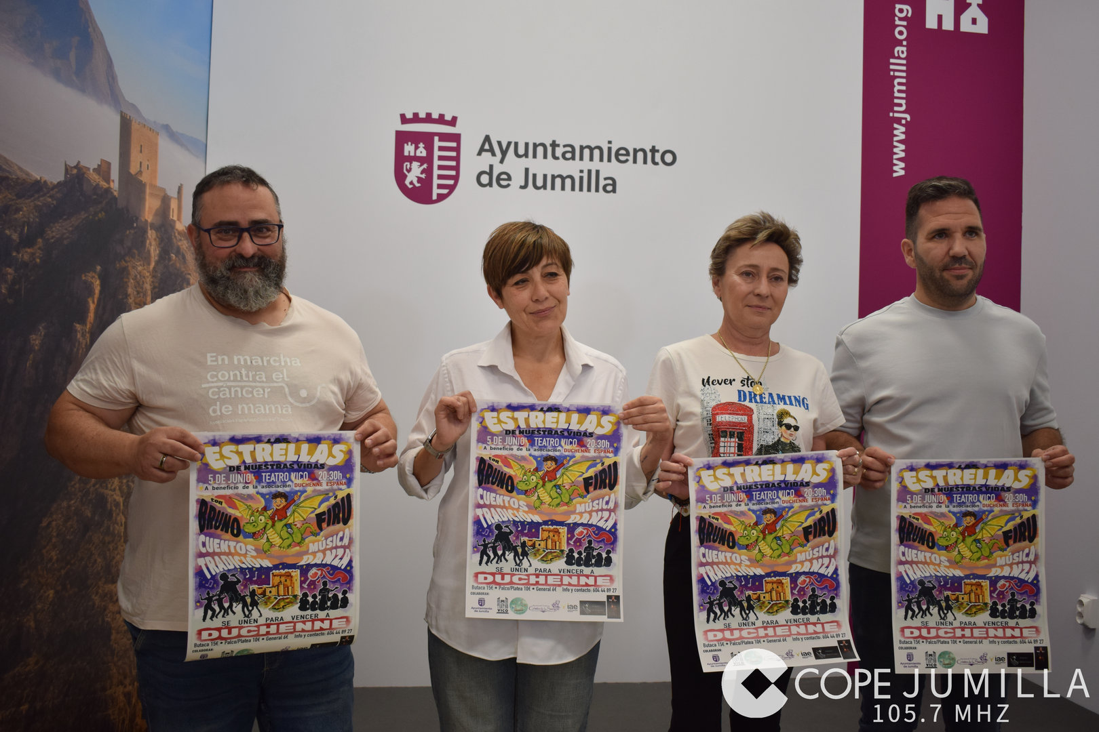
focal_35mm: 34
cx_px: 550
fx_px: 1053
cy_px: 366
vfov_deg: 38.4
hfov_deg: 55.1
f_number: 4
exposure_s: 1/60
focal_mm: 23
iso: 400
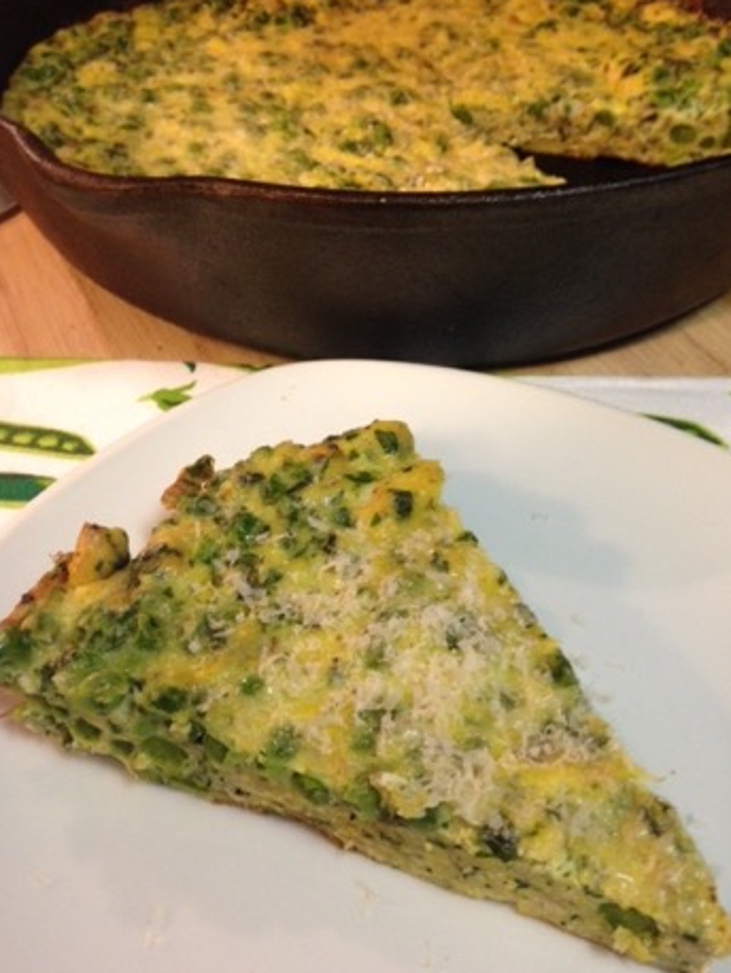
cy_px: 516
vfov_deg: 51.3
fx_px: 1013
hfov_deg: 39.7
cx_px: 388
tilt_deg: -46.1
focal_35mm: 36
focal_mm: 4.12
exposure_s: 1/20
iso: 200
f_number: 2.4
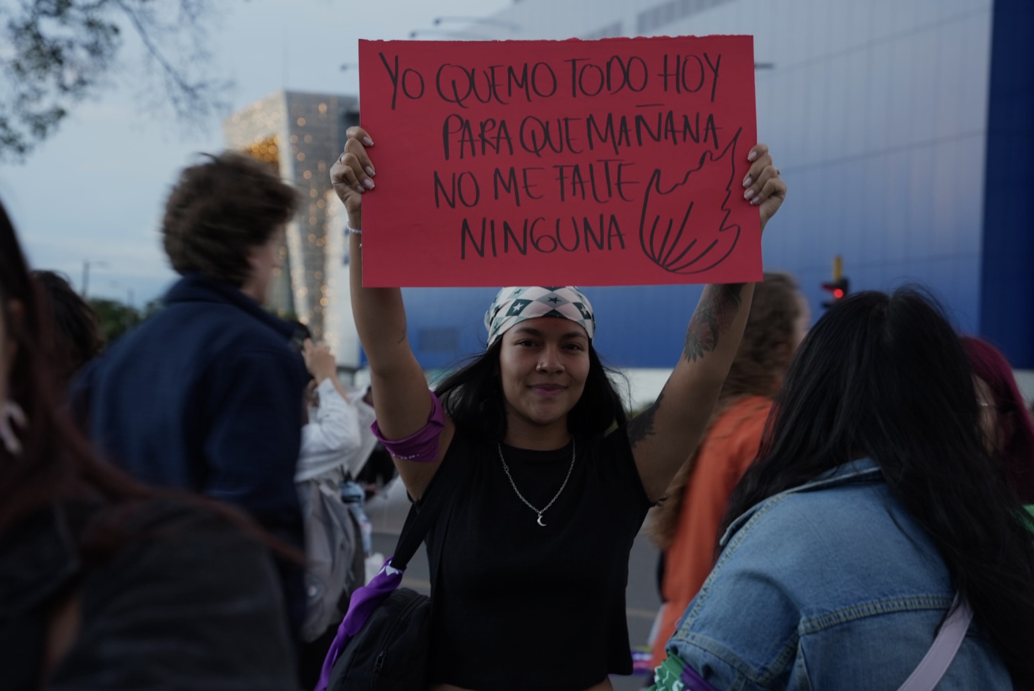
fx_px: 2012
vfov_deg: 19.5
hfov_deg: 28.8
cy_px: 346
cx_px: 517
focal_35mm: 70
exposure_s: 1/40
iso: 640
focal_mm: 70
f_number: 5.6
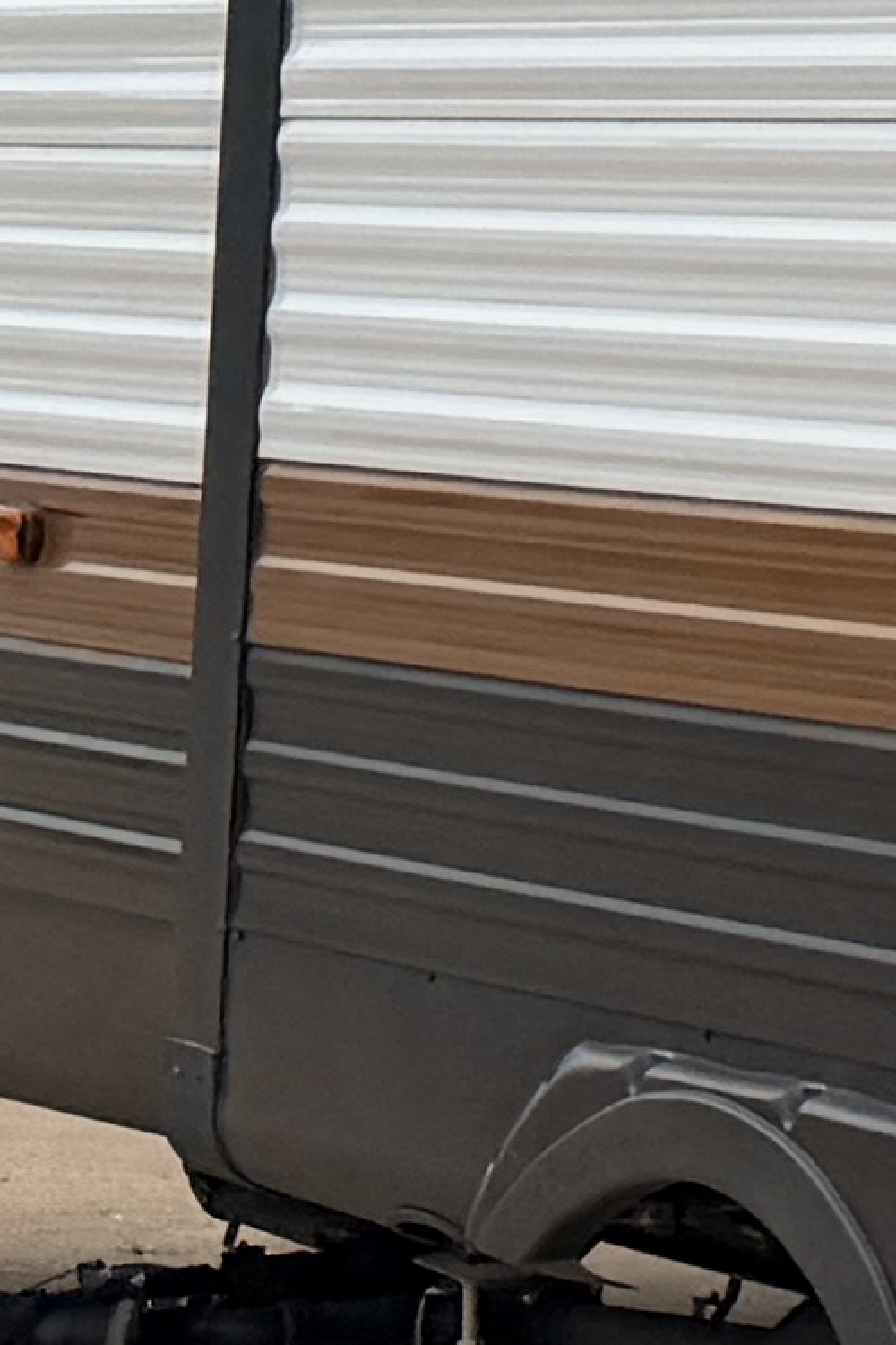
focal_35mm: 190
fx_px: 7093
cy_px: -454
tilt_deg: +5.0
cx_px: 3620
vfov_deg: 10.6
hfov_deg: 6.0
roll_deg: +1.2
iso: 80
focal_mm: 6.76
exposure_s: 1/5319
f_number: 1.78
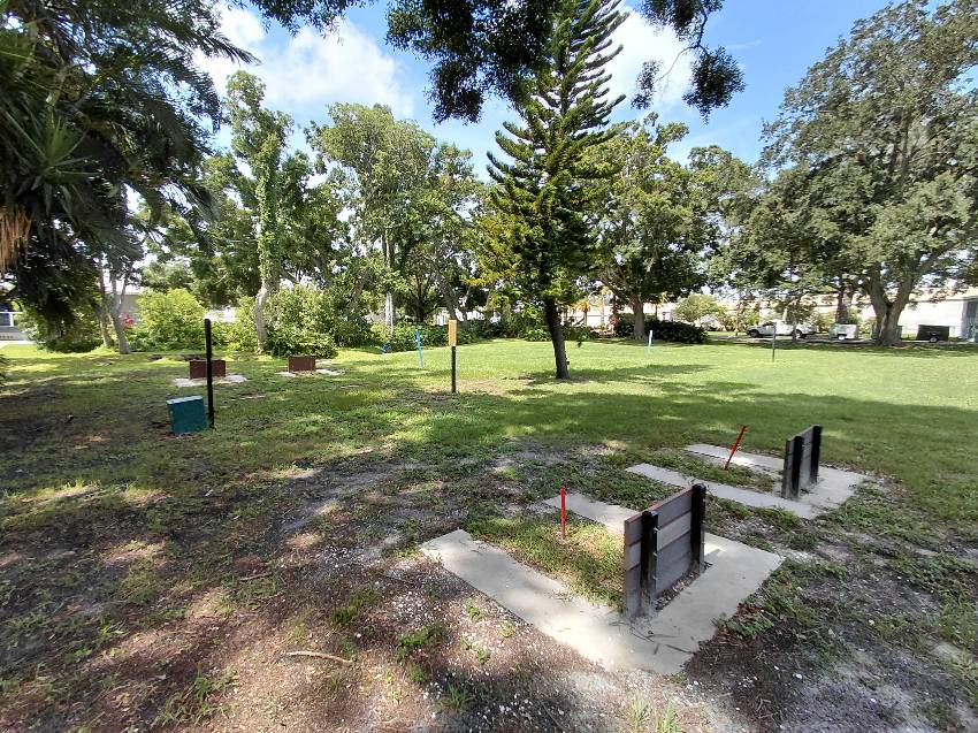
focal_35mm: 16
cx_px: 489
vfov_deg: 78.1
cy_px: 366
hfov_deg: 94.5
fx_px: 452
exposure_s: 1/714
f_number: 2.2
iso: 40
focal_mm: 1.64
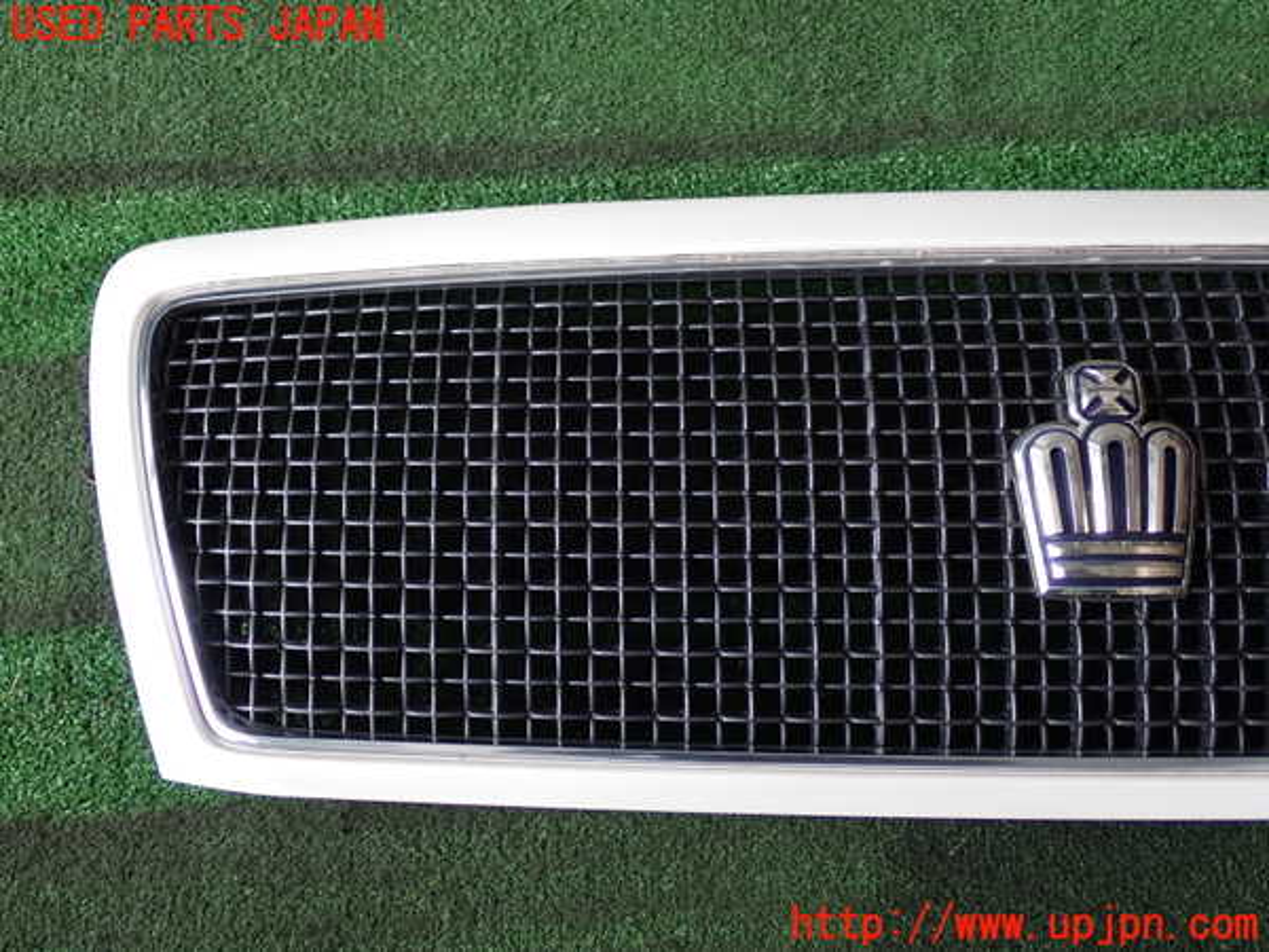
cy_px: 476
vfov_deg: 35.1
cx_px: 634
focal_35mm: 41
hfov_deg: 45.8
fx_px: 1503
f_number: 2.8
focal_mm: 7.31
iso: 160
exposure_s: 1/80
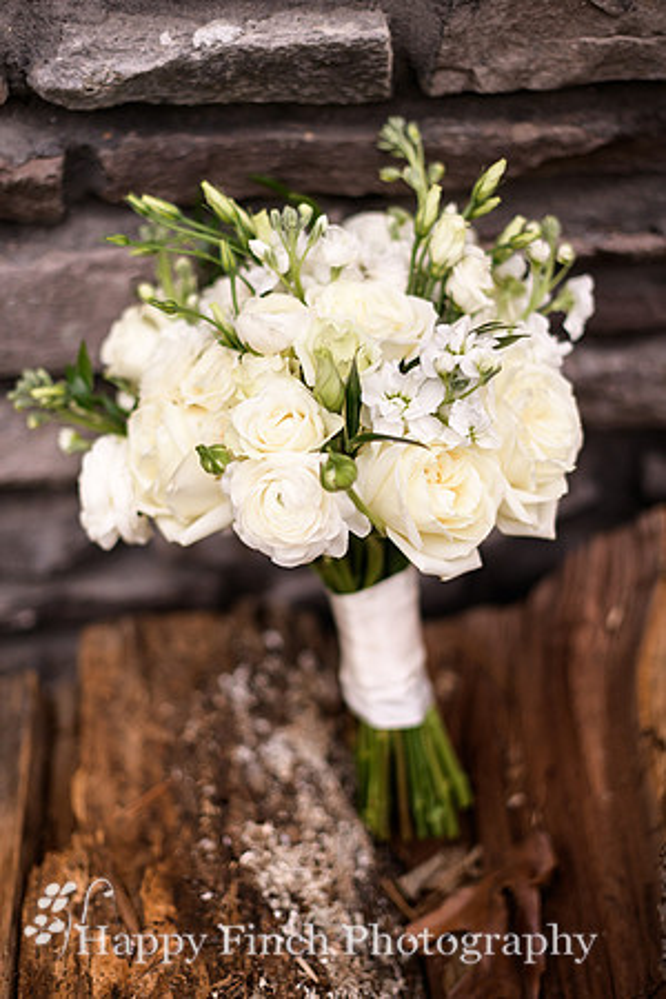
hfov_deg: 27.0
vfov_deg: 39.6
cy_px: 500
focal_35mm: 50
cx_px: 333
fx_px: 1387
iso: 400
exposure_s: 1/6400
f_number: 1.8
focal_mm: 50
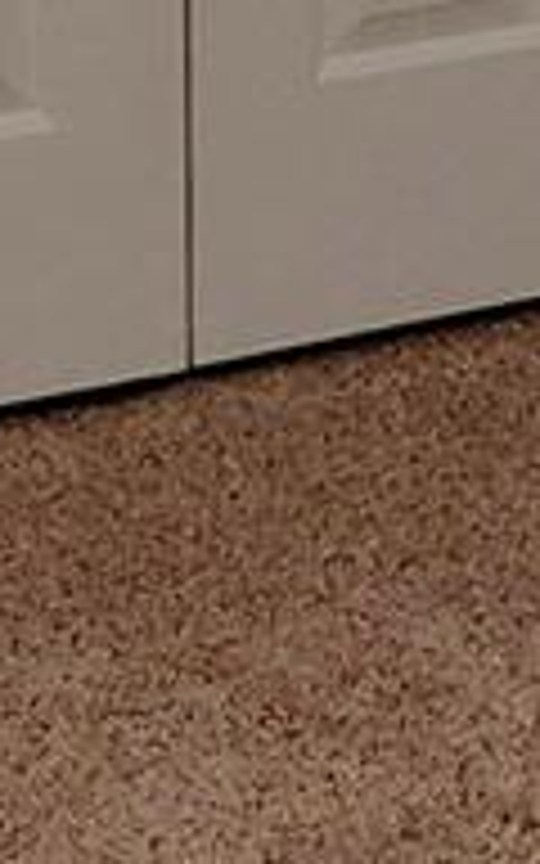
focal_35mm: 212
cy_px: -1008
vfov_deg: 9.1
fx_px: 4992
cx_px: 432
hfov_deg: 6.2
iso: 250
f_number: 1.8
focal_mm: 4.69
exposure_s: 1/60.2
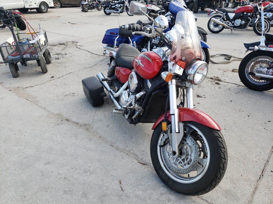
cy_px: 102
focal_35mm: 26
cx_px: 136
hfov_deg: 67.3
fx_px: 205
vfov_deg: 53.1
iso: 50
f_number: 1.5
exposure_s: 1/769
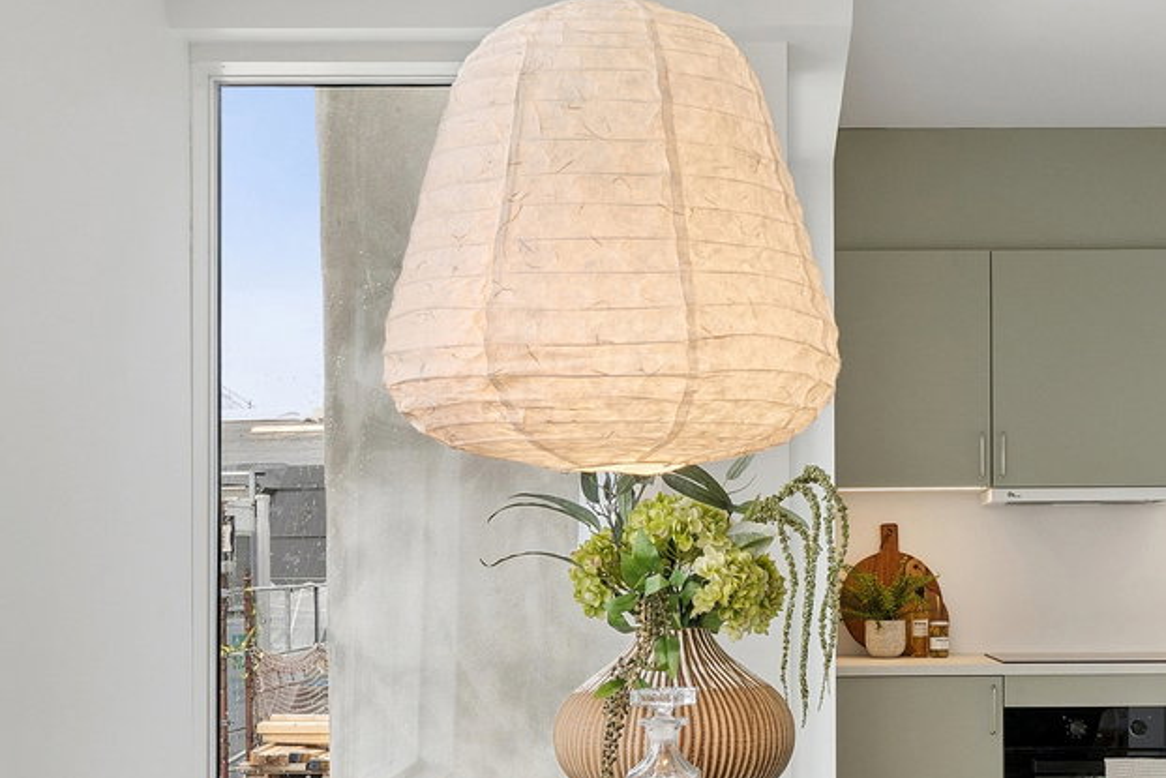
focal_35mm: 56
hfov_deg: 35.5
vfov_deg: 23.9
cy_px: 621
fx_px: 1812
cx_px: 465
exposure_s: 1/60
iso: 200
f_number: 8
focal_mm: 14.5
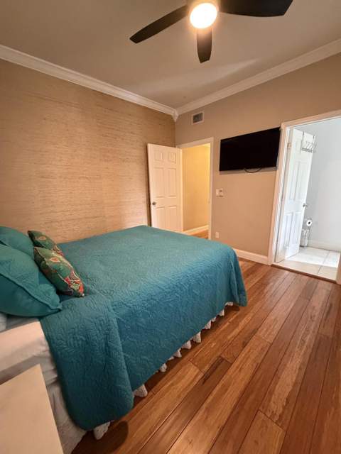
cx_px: 170
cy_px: 227
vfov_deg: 102.1
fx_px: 184
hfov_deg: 85.7
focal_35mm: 14
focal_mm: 2.22
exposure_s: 1/60
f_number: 2.2
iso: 1000
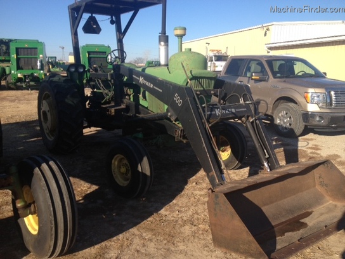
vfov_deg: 40.7
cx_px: 172
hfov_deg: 52.6
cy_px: 130
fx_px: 349
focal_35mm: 35
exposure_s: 1/1255
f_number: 2.4
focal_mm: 4.28
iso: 64
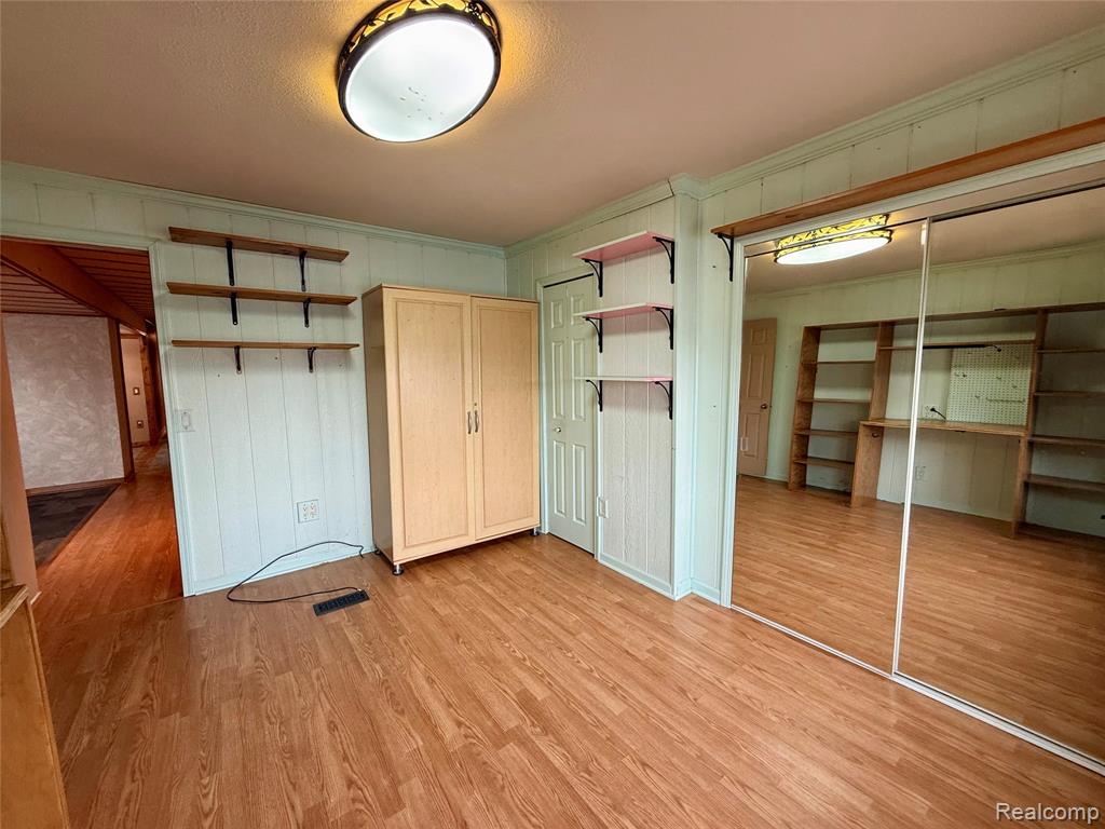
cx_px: 552
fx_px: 447
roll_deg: +0.3
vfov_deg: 85.7
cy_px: 414
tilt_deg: -5.3
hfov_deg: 102.1
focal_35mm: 14
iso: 160
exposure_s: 1/60
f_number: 2.2
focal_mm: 2.22
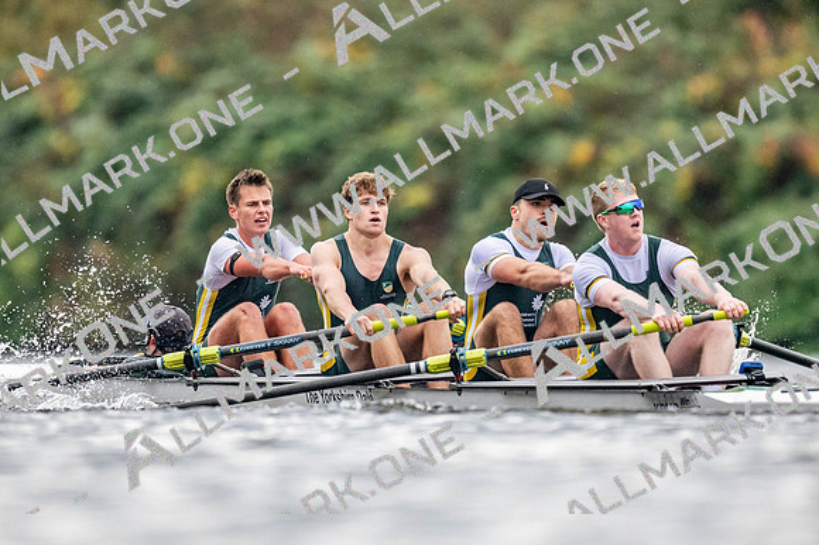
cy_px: 272
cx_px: 410
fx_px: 20463
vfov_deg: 1.5
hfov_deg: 2.3
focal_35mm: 900
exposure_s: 1/2500
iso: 3600
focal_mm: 600
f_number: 4
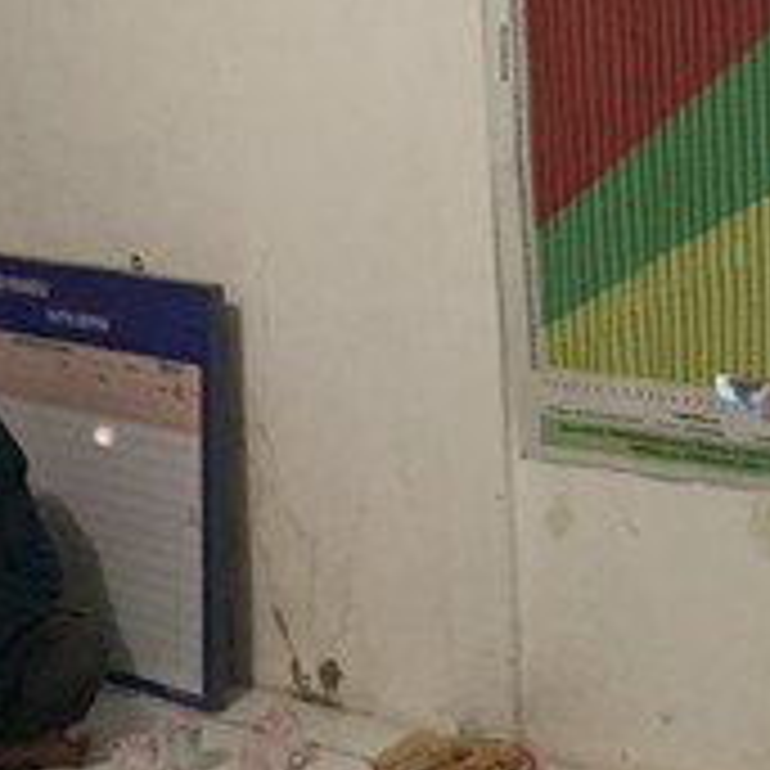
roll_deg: +0.0
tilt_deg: -10.5
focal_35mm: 86
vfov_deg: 20.1
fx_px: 2164
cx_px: 1108
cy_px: 279
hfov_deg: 18.2
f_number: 1.8
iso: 400
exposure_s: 1/40
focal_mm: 4.25
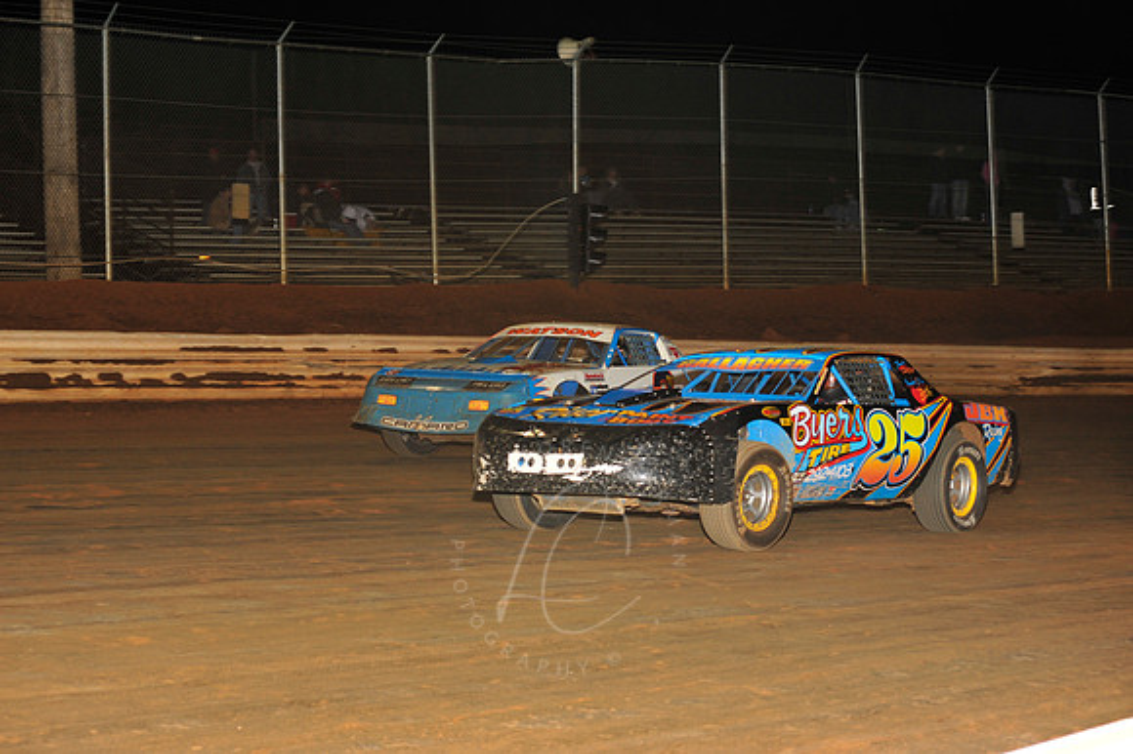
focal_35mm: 80
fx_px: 2516
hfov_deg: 25.4
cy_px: 377
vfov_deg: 17.0
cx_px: 566
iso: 800
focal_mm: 80
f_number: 6.3
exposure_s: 1/250
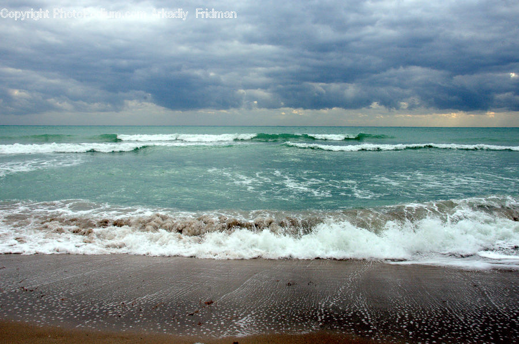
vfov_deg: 39.8
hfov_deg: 57.3
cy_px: 172
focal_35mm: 33
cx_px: 260
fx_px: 475
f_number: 16
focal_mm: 22
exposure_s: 1/125
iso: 250
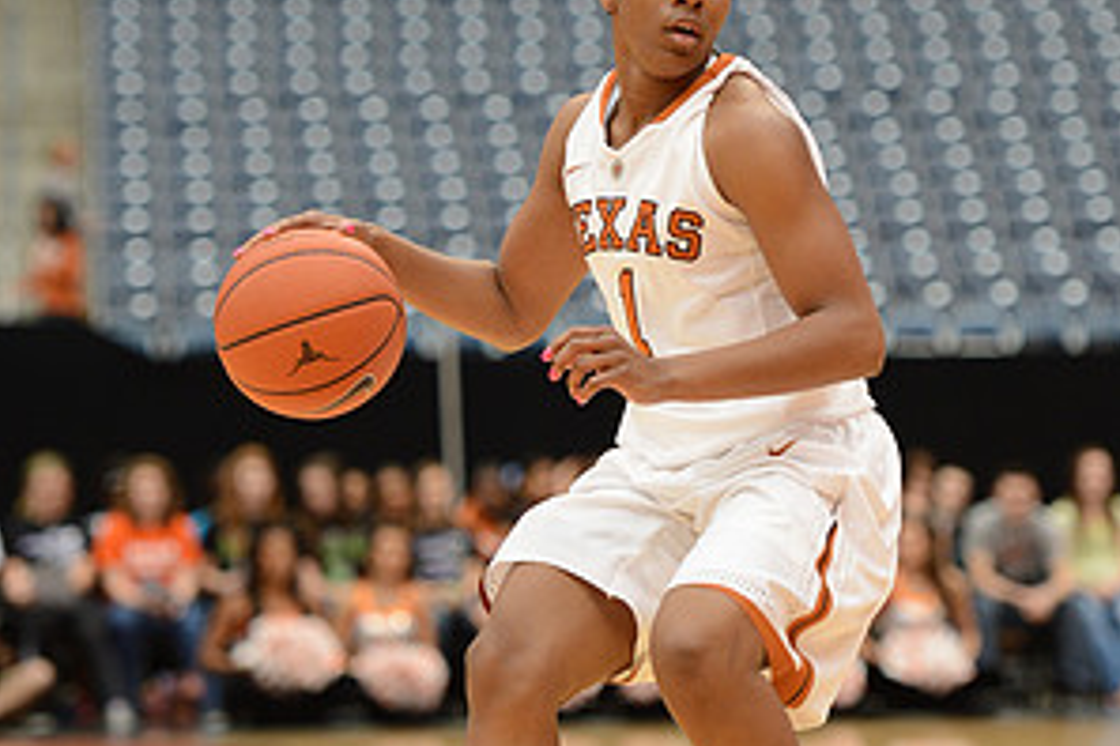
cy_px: 471
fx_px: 5662
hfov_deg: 11.3
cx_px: 562
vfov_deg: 7.5
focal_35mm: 182
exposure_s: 1/1250
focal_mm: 120
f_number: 2.8
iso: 1250
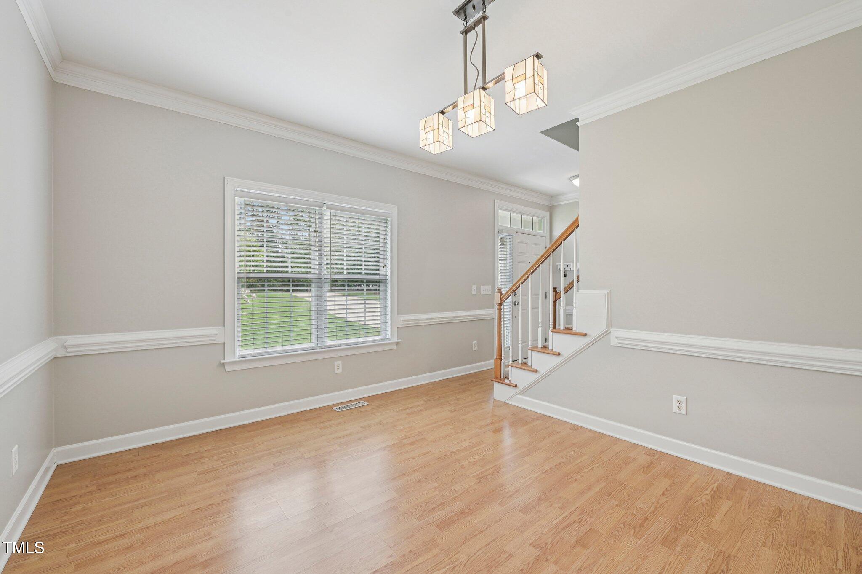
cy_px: 287
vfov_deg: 81.1
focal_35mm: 14
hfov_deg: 104.3
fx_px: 335
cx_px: 431
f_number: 9
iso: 200
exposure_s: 1/13
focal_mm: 14
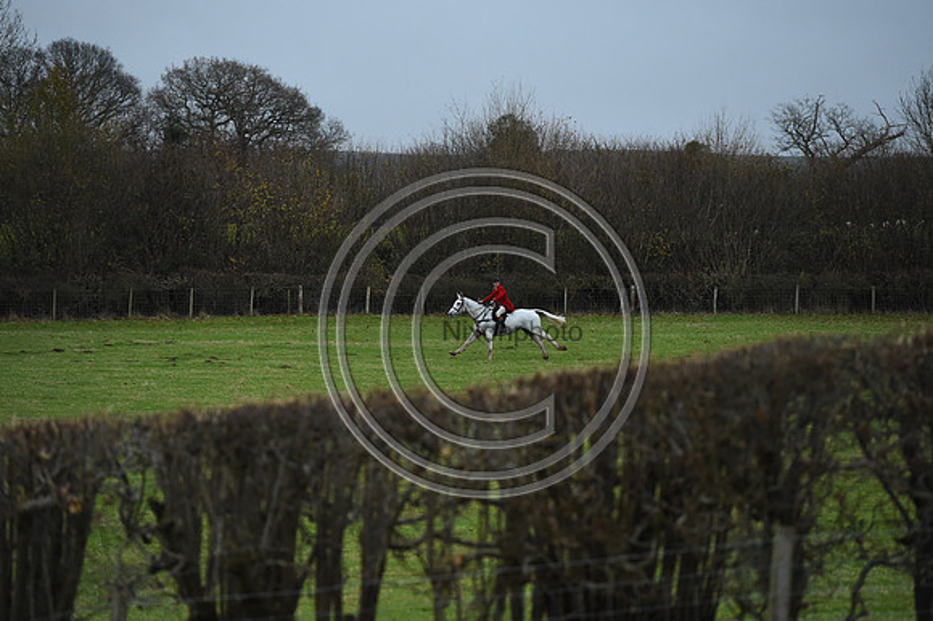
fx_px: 5180
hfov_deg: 10.3
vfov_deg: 6.9
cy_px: 310
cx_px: 466
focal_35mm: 200
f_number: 4.5
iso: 3200
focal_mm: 200
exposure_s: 1/1000
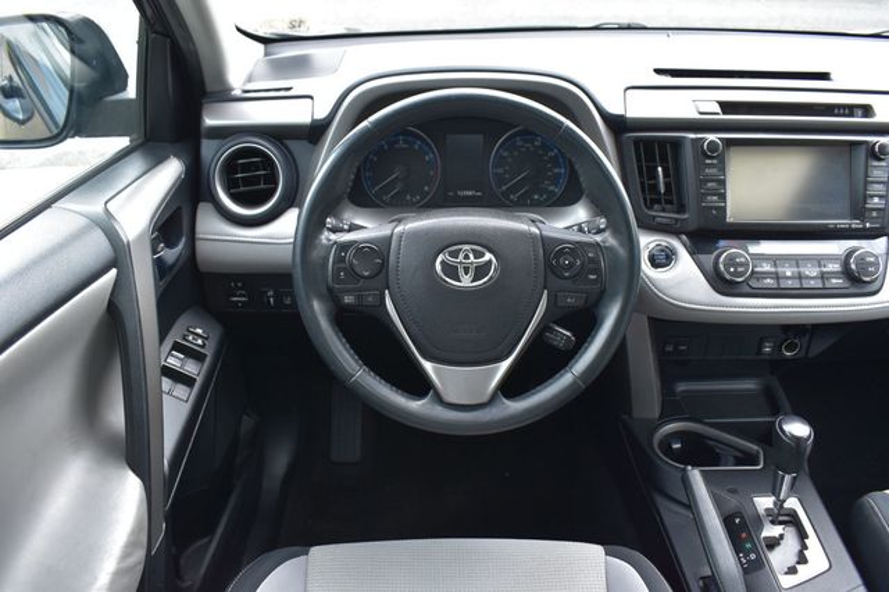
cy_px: 296
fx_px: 740
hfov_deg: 62.0
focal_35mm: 30
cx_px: 444
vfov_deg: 43.6
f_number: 6.3
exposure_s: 1/15
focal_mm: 20
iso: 400
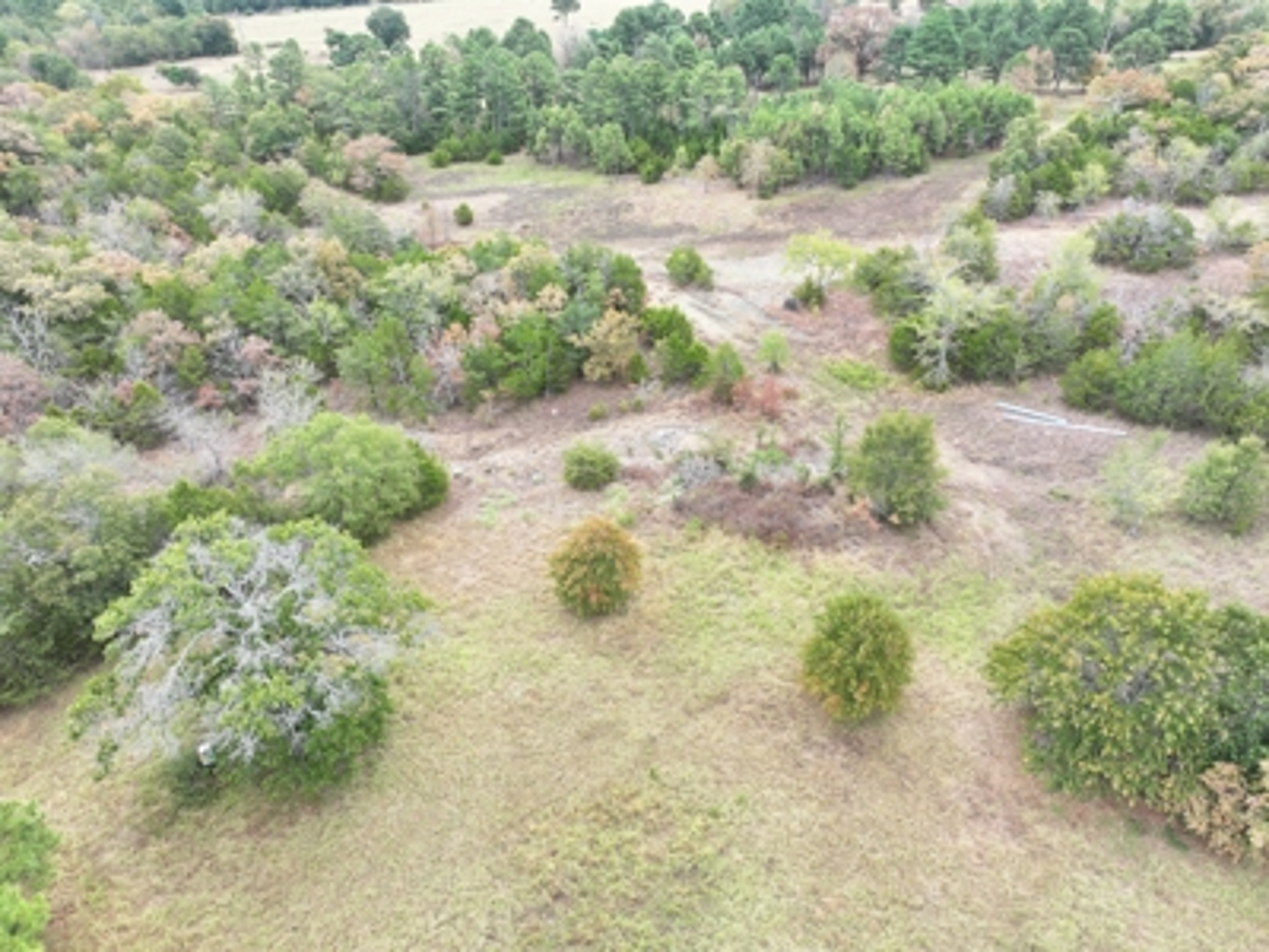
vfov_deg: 56.8
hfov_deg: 71.6
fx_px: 880
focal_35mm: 24
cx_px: 634
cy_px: 476
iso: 110
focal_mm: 12.29
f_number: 2.8
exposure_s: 1/200
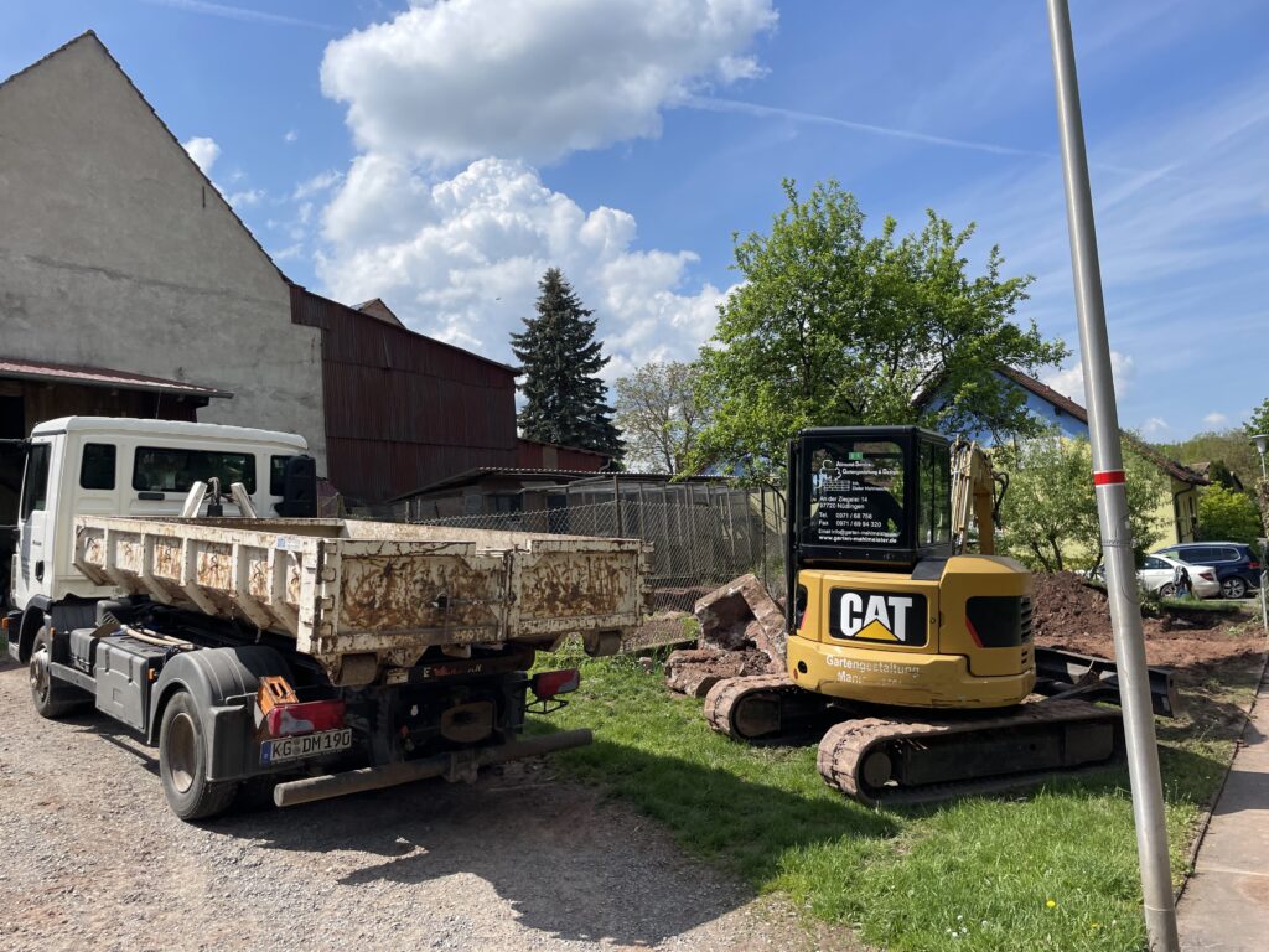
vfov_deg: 53.1
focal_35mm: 26
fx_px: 953
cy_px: 476
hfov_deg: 67.3
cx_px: 634
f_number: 1.6
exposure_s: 1/3509
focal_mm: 4.2
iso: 32
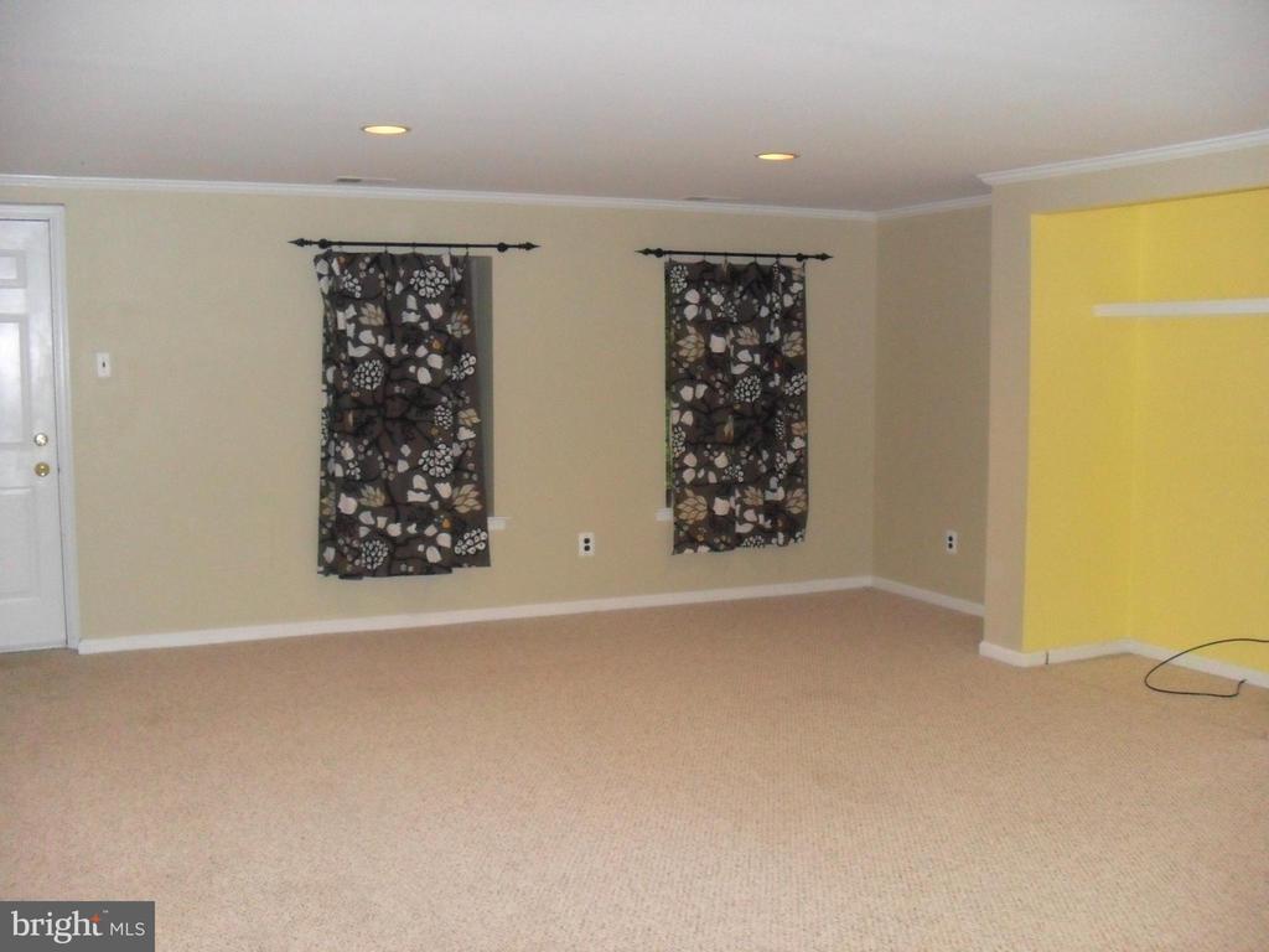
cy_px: 476
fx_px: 1283
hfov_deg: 52.6
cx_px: 634
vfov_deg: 40.7
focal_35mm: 35
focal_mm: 6.3
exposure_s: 1/45
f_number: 3
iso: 480
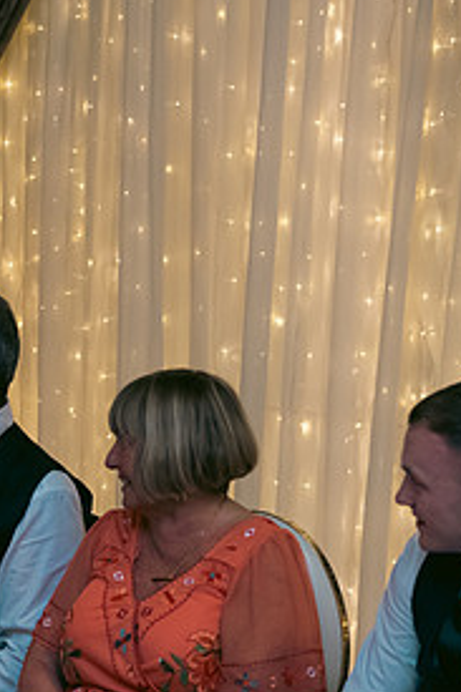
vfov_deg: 21.4
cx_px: 18
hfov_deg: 14.2
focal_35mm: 95
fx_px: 1827
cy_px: 447
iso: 800
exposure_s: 1/160
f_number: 3.5
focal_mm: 45
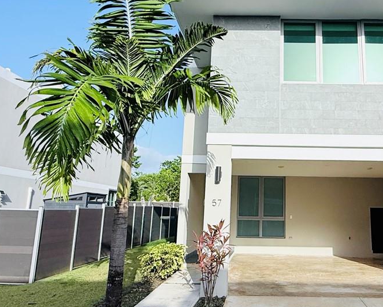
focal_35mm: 33
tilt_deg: +13.8
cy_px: 133
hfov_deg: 53.0
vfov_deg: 44.4
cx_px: 261
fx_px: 374
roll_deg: -1.7
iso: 50
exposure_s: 1/2976
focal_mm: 2.22
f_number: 2.2
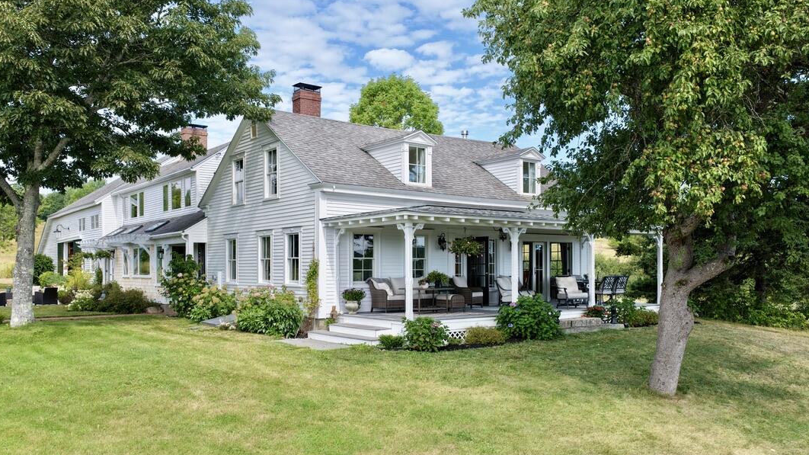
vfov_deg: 38.8
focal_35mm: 30
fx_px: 643
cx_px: 409
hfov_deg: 64.3
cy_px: 261
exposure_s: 1/400
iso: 100
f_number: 2.8
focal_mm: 14.45
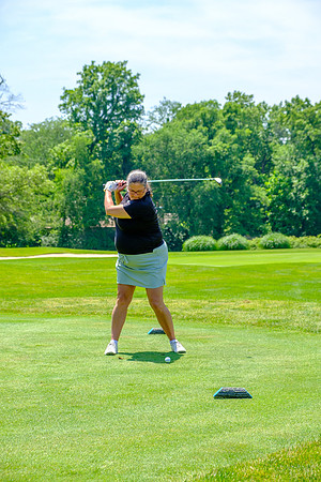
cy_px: 241
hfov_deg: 16.5
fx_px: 1110
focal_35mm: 83
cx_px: 160
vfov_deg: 24.5
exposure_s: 1/250
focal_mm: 55
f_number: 5.6
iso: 200
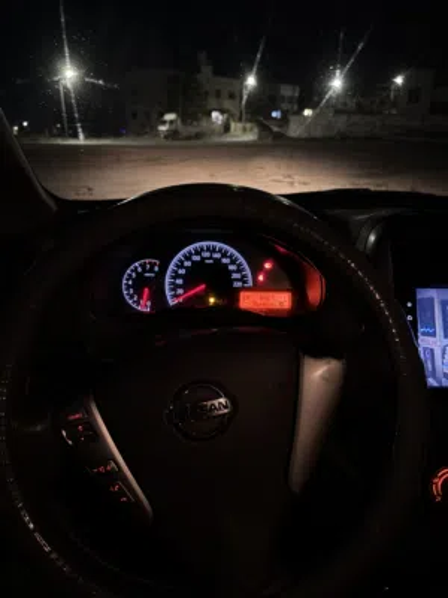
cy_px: 299
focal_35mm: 26
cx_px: 224
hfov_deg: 53.1
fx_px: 449
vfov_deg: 67.3
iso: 640
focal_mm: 5.96
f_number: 1.6
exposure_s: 1/19
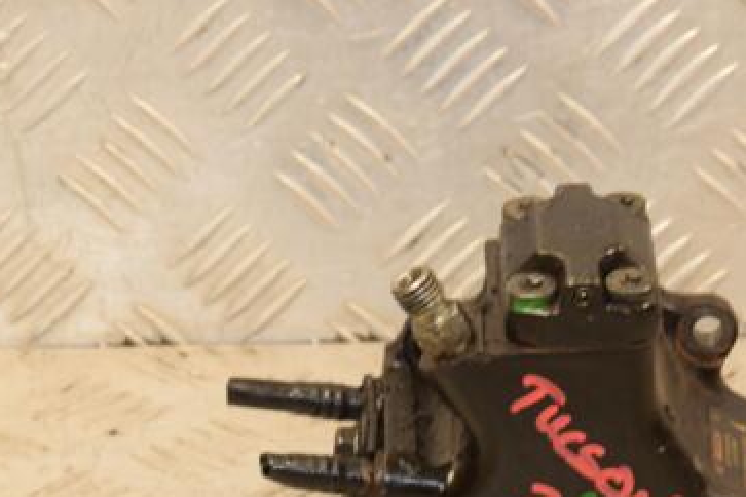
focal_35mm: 243
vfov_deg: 5.7
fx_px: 5035
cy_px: 372
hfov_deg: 8.5
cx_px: 561
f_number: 10
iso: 800
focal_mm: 98
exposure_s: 1/50
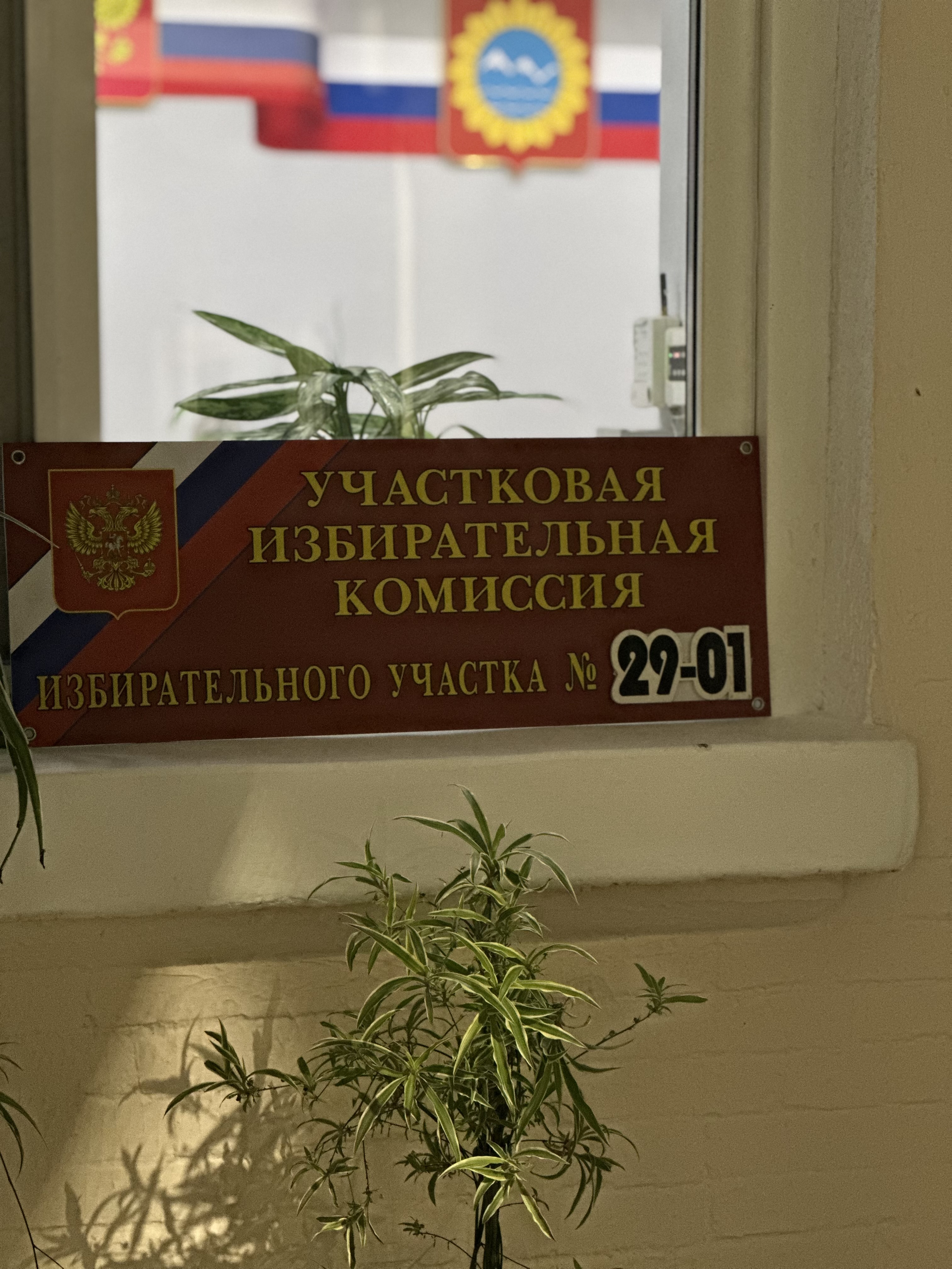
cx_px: 476
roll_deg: -0.5
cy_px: 634
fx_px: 2824
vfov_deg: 25.3
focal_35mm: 77
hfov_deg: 19.1
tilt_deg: -4.7
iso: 800
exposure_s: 1/14
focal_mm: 9
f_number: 2.8
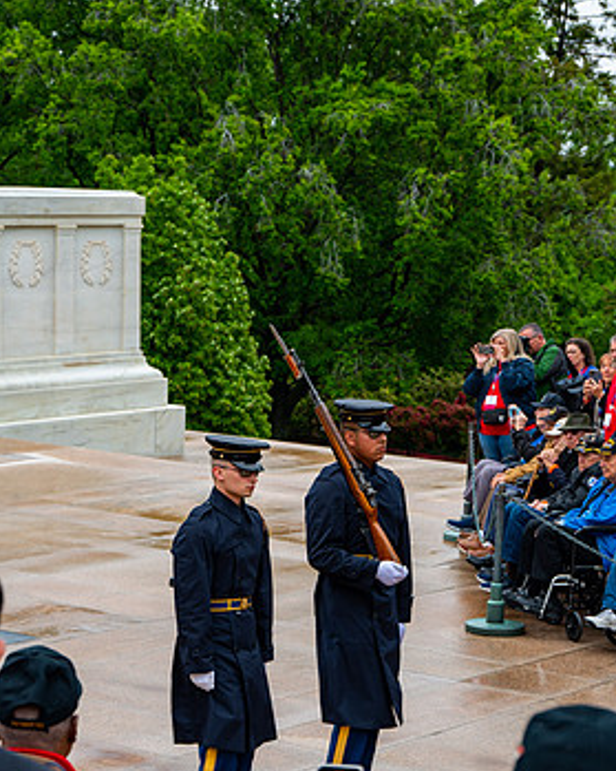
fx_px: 2120
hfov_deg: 16.5
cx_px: 295
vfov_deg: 20.6
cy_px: 420
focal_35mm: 93
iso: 125
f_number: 6.3
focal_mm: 77
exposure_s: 1/100
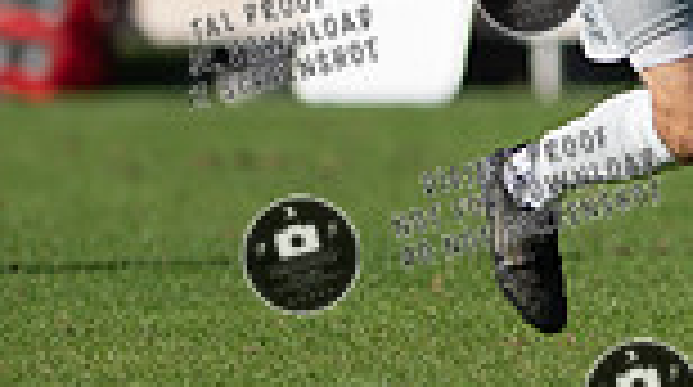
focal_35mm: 1609
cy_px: -321
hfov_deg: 1.3
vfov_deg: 0.8
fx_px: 29515
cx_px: 1344
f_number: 3.5
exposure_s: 1/2000
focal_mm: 300
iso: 100
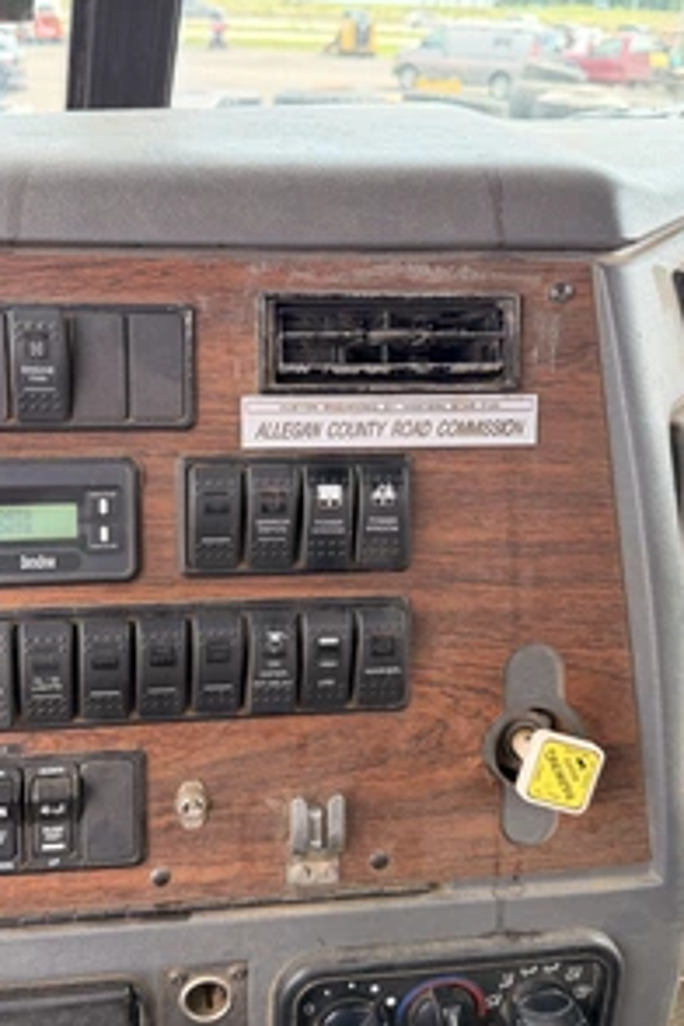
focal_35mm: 34
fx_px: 969
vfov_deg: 55.8
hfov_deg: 38.6
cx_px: 258
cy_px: 520
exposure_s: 1/136
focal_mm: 6.76
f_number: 1.78
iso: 80
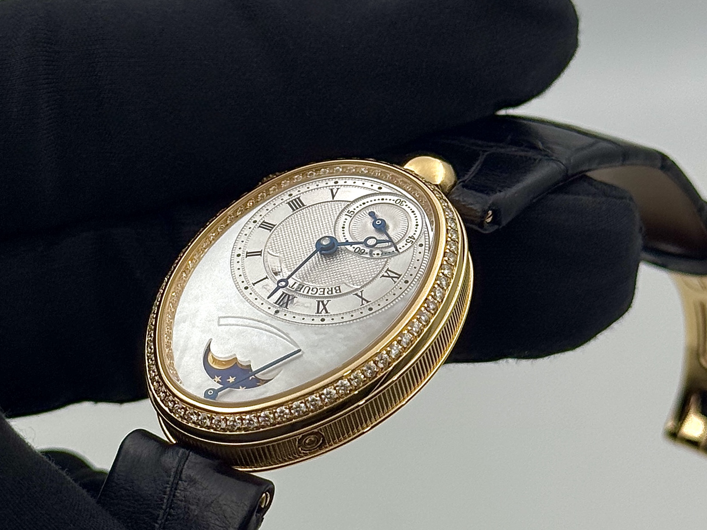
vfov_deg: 26.1
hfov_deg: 34.3
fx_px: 1144
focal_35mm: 56
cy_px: 299
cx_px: 307
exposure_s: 1/495
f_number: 1.78
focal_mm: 6.76
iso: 64
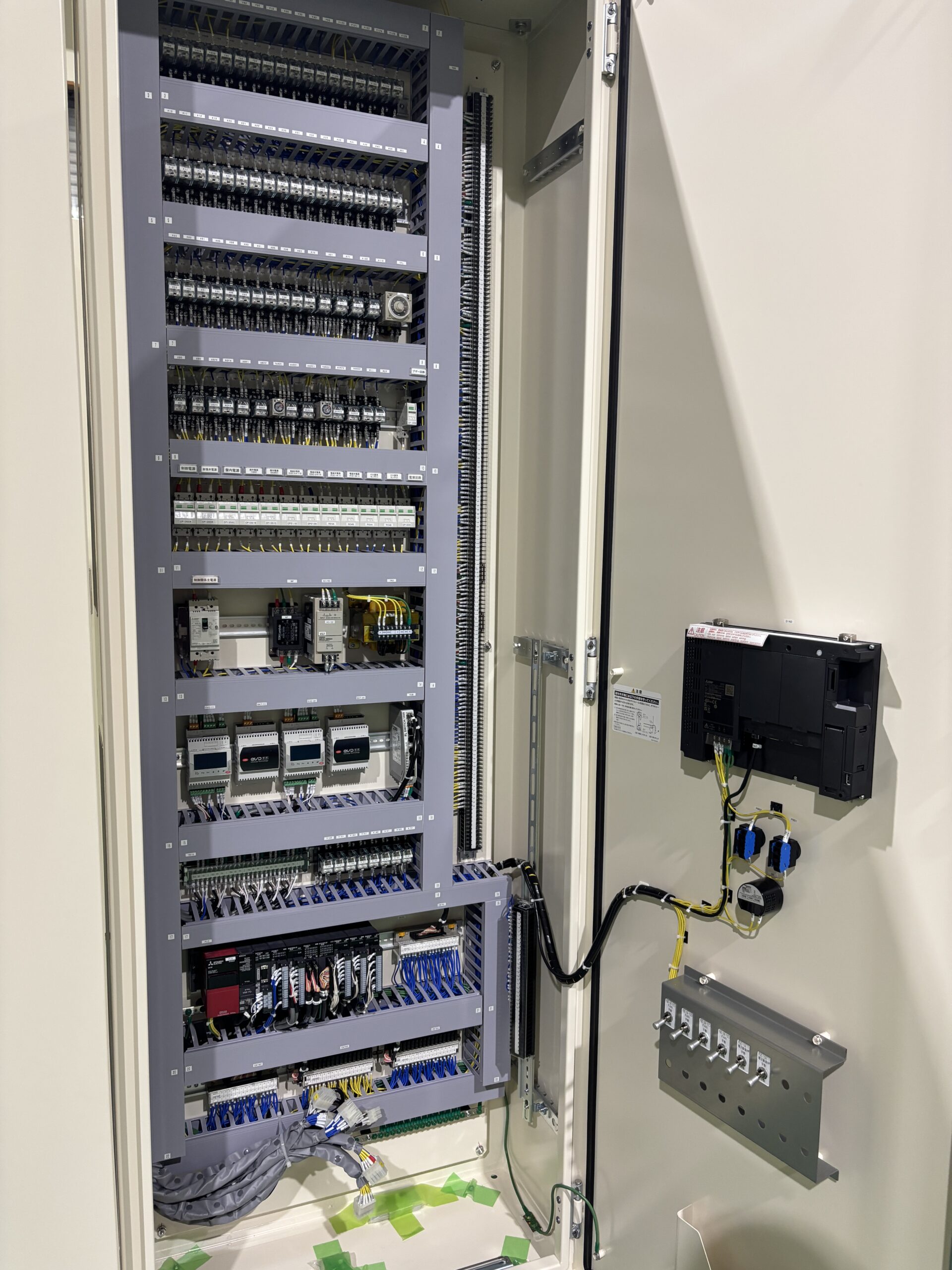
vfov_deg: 67.3
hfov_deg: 53.1
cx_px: 476
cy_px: 635
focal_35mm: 26
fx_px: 953
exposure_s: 1/60
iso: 160
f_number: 1.6
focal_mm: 5.96
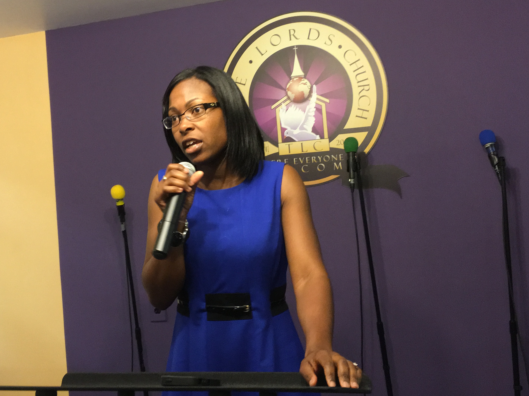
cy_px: 171
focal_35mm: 41
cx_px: 230
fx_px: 627
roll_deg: +4.3
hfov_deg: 45.7
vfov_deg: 35.1
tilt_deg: +2.9
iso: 200
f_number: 2.2
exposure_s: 1/24
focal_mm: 4.15
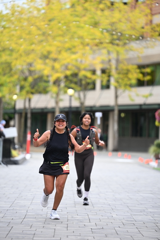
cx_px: 80
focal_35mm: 160
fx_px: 1066
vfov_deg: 12.8
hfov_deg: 8.6
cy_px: 120
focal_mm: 160
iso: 640
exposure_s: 1/1600
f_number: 2.8
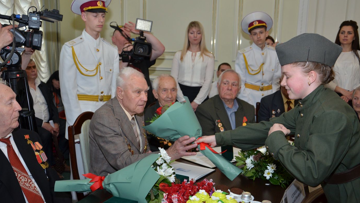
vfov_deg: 31.2
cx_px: 179
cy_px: 113
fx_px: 363
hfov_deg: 52.8
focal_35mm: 38
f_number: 5.6
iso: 640
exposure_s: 1/250
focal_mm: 24
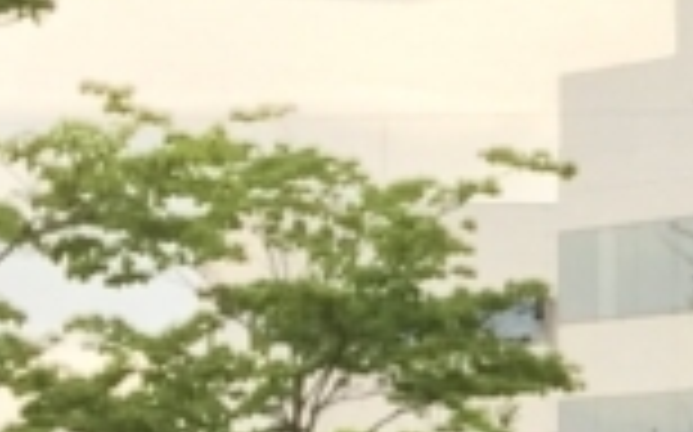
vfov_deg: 6.3
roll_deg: -0.4
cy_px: 652
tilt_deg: -1.1
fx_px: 3869
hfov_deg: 9.2
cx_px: 1656
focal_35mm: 205
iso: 50
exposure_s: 1/120
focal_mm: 4.15
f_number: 2.2
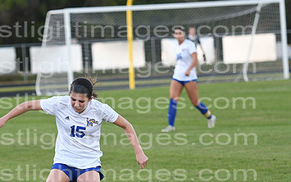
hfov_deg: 7.5
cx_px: 73
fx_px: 2221
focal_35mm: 280
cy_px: 157
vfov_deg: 4.7
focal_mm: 112
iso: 1250
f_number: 2.8
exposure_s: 1/800
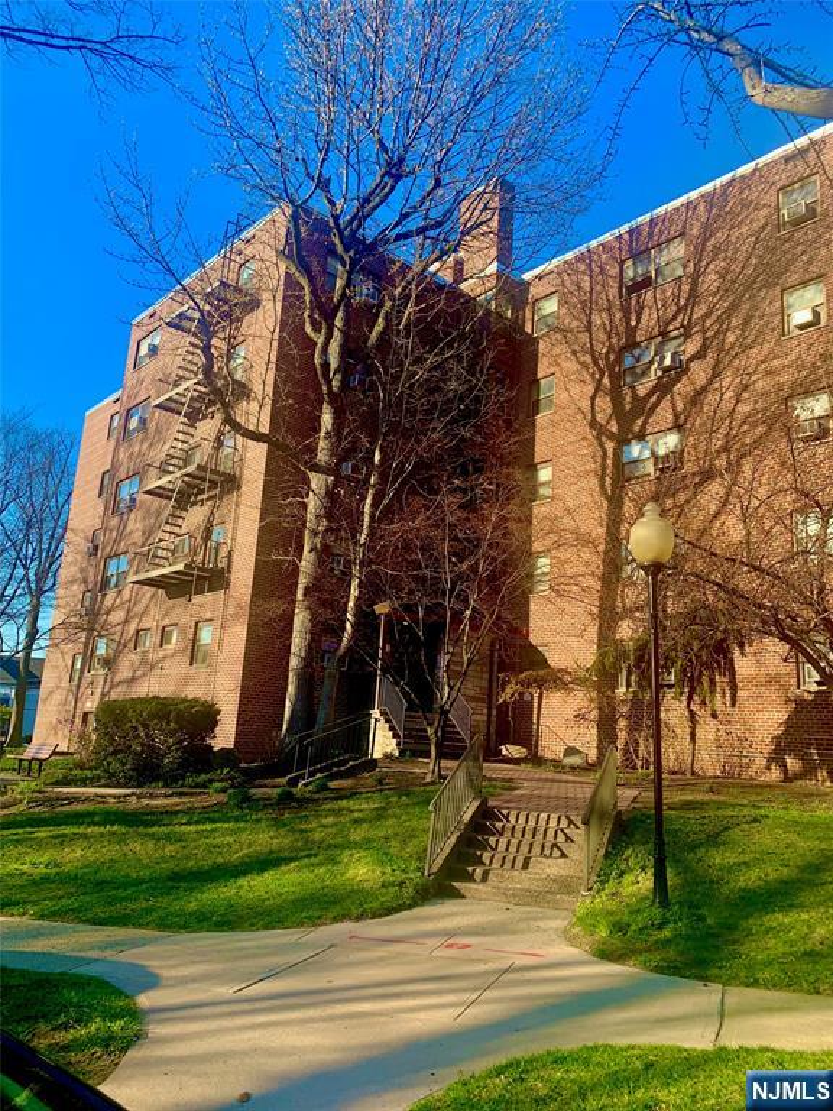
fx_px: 834
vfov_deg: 67.3
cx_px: 416
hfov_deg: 53.1
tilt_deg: +14.2
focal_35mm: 26
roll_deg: -2.9
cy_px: 556
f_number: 1.8
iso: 25
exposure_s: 1/651
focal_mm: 4.25
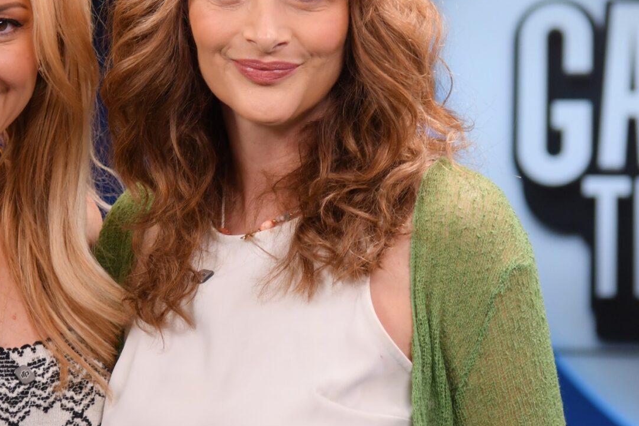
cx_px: 374
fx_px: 3622
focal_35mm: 204
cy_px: 138
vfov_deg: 6.7
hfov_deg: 10.1
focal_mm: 86
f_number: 4
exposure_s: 1/250
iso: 800
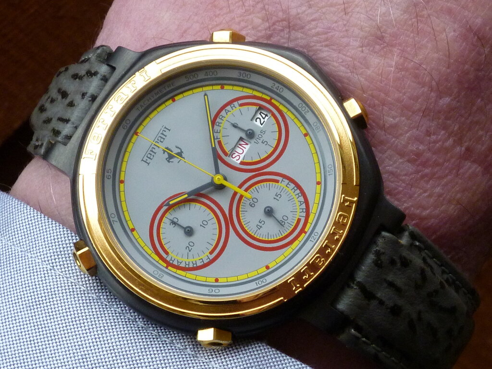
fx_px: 1393
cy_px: 184
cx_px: 246
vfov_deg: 15.1
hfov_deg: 20.0
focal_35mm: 98
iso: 250
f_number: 4.9
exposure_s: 1/40
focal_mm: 8.8
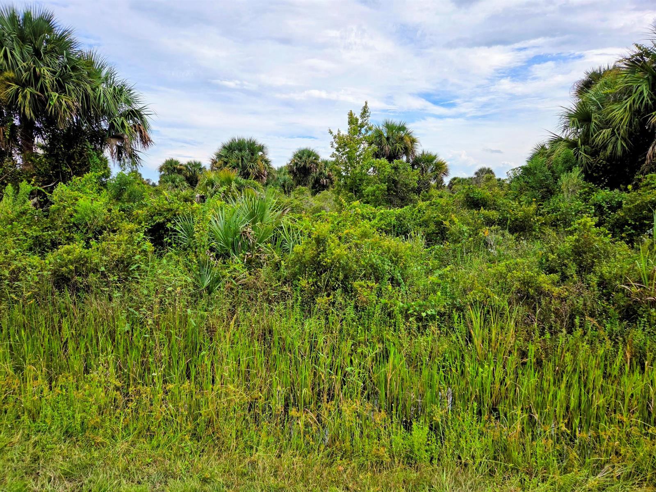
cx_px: 328
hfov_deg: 73.9
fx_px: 436
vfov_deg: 58.9
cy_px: 246
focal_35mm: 23
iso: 80
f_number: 1.8
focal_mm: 5.4
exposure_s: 1/3531
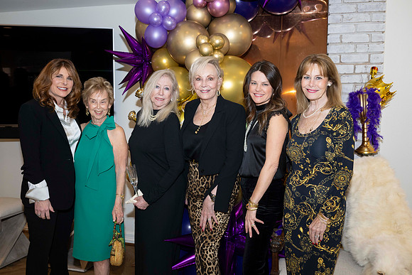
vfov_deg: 40.0
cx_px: 206
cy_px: 138
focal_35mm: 33
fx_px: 378
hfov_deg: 57.2
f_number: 5.6
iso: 800
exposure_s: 1/80
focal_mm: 33
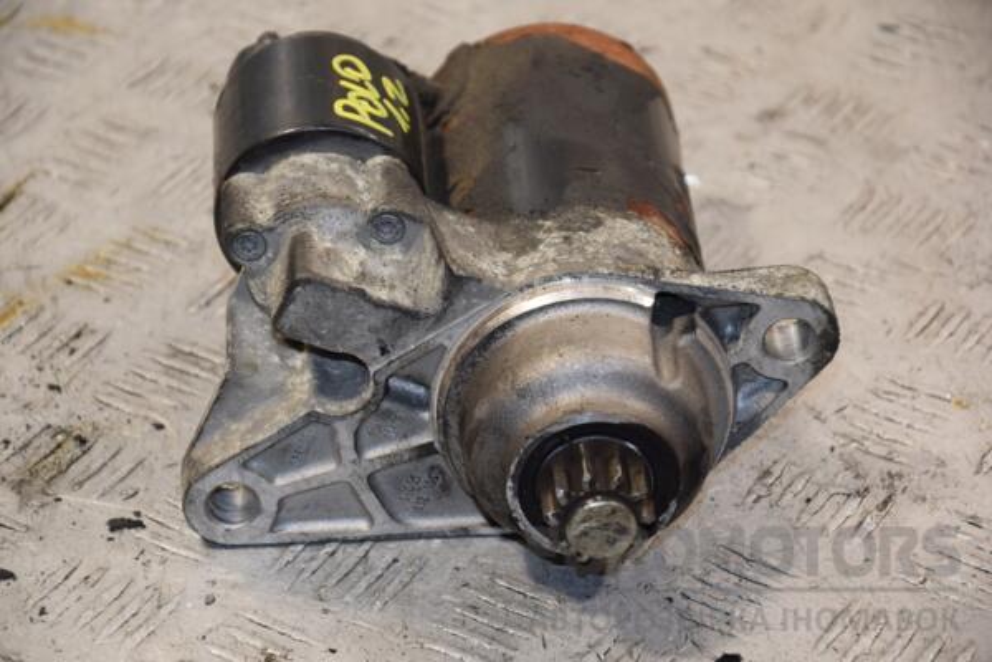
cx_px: 496
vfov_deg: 8.7
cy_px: 331
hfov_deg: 13.0
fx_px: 4340
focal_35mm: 158
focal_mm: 105
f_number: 5.6
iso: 800
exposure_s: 1/125
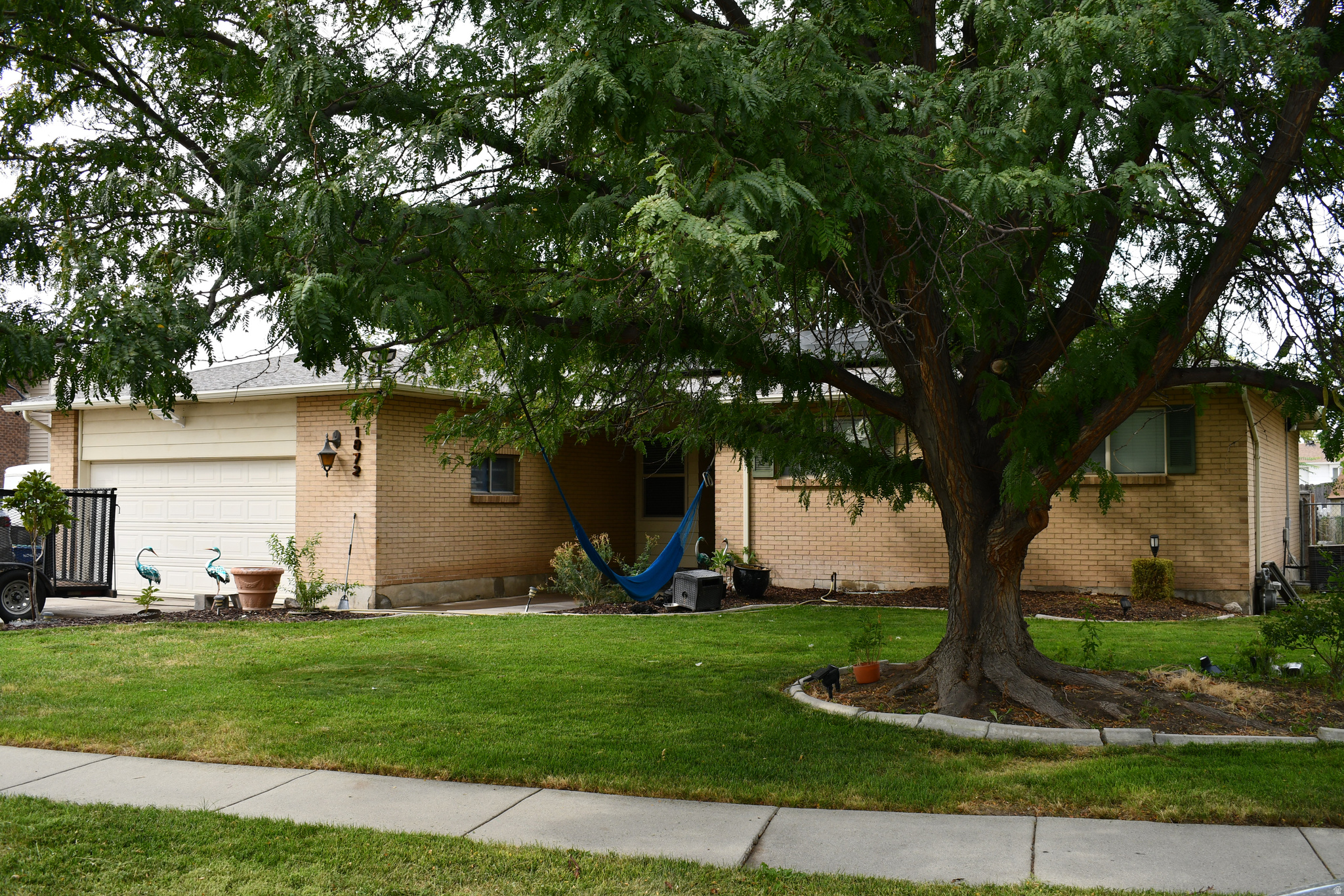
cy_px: 448
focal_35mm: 34
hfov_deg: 55.8
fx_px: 1269
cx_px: 672
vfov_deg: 38.9
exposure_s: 1/125
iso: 160
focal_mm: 23
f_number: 5.6
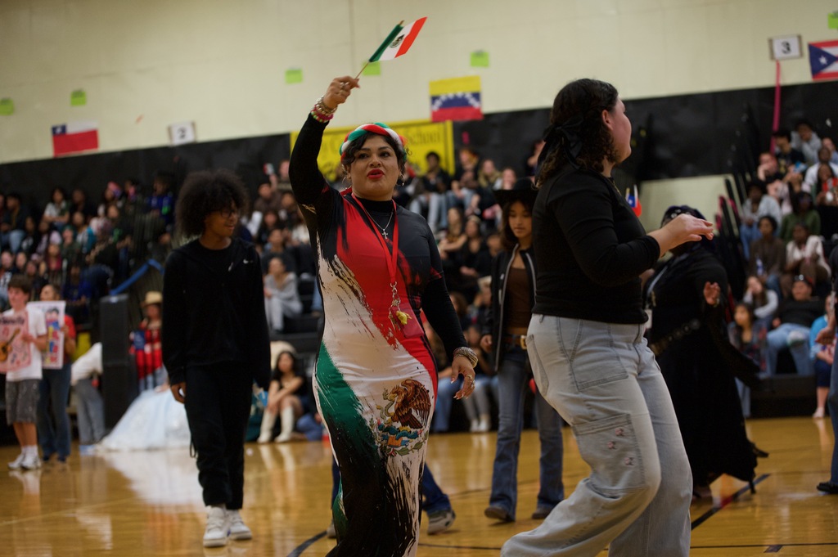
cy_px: 278
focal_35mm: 70
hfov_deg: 28.9
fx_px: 1628
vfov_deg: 19.4
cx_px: 419
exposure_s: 1/250
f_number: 2.8
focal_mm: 70
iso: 2500
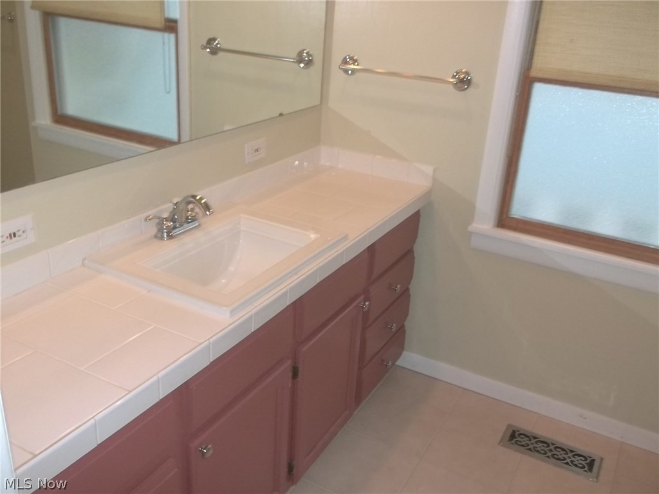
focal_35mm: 33
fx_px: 628
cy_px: 247
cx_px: 330
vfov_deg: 42.9
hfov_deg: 55.4
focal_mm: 5.9
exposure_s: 1/30
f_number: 3.3
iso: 160
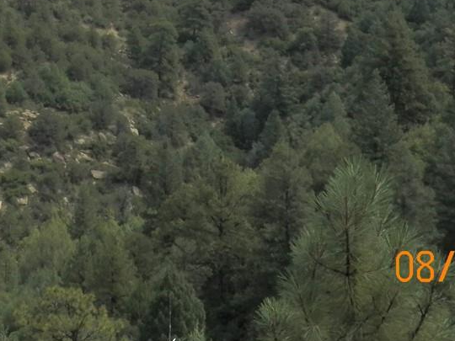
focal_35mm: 166
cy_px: -114
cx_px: 78
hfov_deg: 11.9
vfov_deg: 8.8
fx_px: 2182
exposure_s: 1/1000
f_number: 4
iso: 125
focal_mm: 10
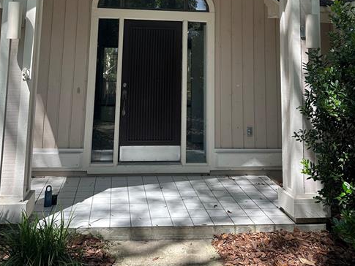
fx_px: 390
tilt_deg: +10.5
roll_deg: -1.4
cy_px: 12
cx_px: 165
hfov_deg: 48.9
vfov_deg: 34.9
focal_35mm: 38
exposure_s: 1/785
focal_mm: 6.86
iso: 80
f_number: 1.78
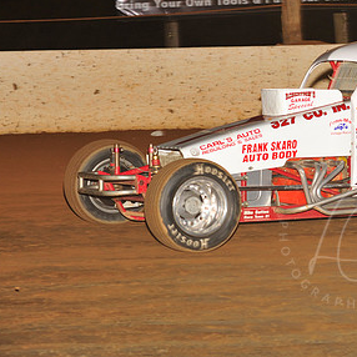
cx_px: 353
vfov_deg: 9.7
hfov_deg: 9.6
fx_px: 2112
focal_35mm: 181
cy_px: 117
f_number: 6.3
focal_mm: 105
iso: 640
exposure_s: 1/250
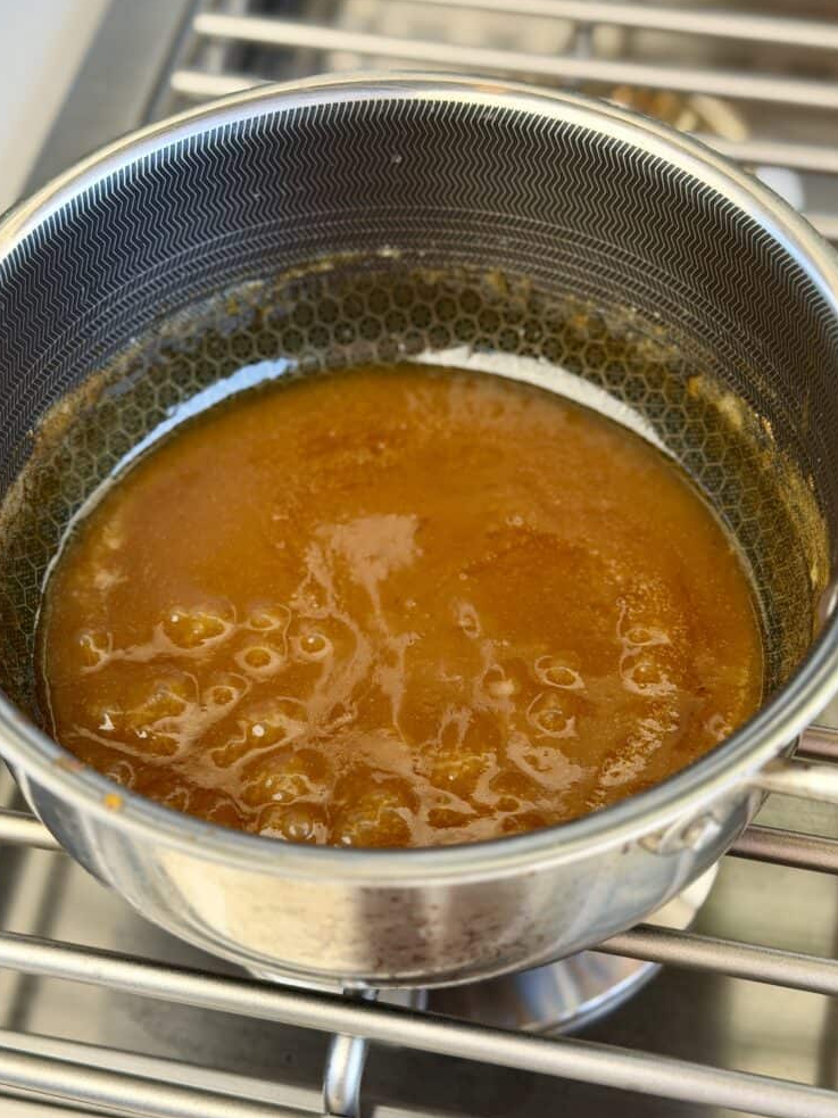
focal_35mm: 50
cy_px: 557
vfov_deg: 38.2
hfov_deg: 29.1
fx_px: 1614
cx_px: 407
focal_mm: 6.76
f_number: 1.78
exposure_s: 1/190
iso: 50
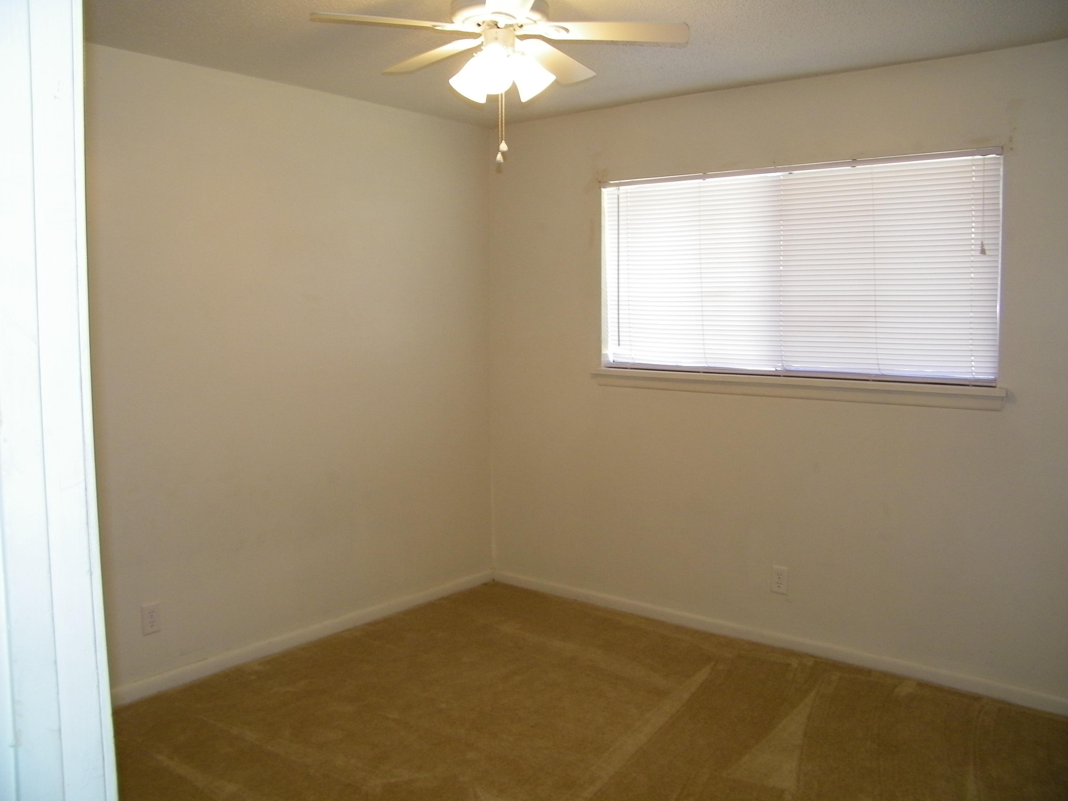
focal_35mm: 28
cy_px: 400
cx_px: 534
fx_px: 864
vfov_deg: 49.7
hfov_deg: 63.4
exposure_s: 1/30
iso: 100
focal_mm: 5
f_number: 3.5
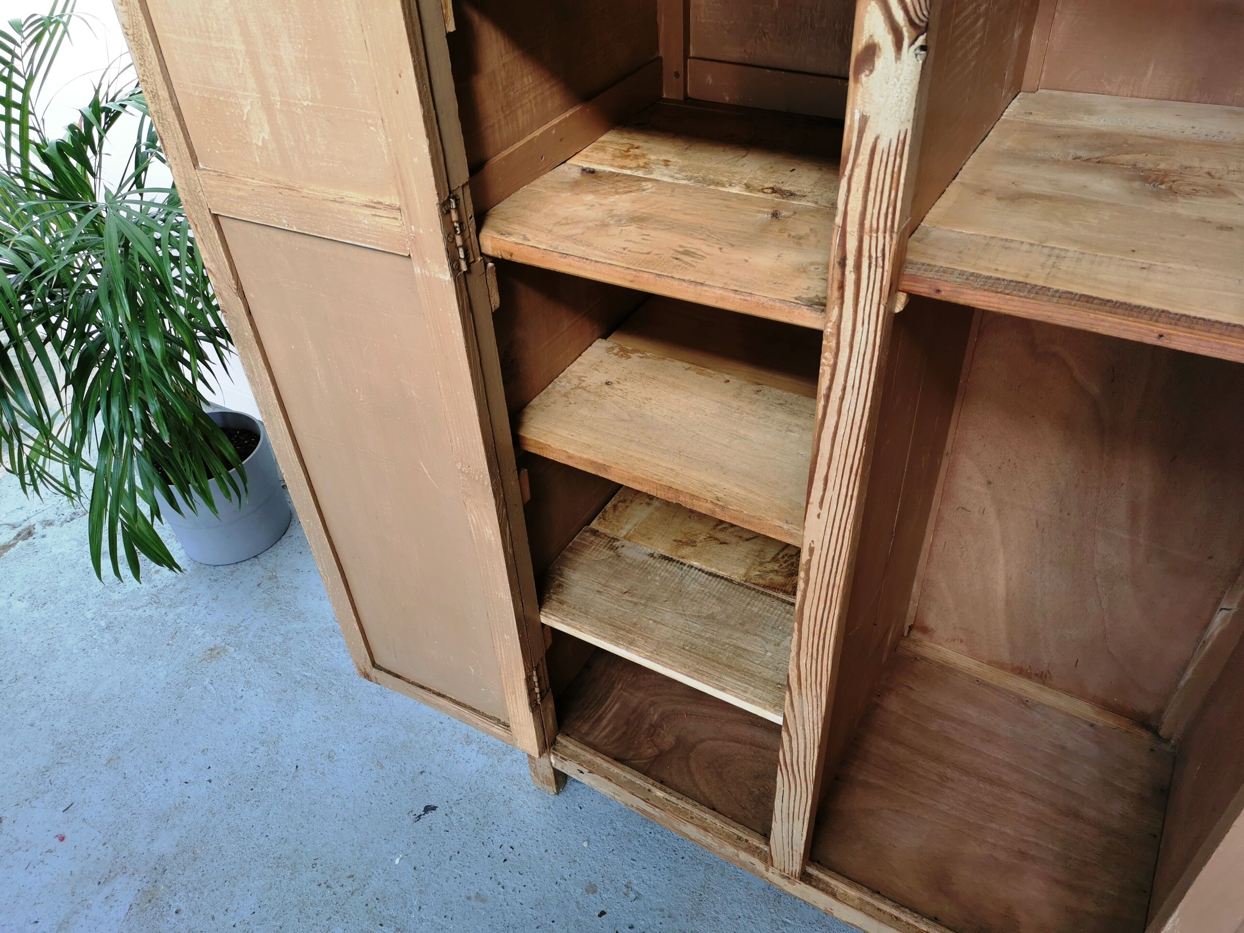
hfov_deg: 65.3
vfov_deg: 51.4
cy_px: 466
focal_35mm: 27
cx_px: 622
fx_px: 970
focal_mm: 5.58
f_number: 1.8
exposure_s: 1/153
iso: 50
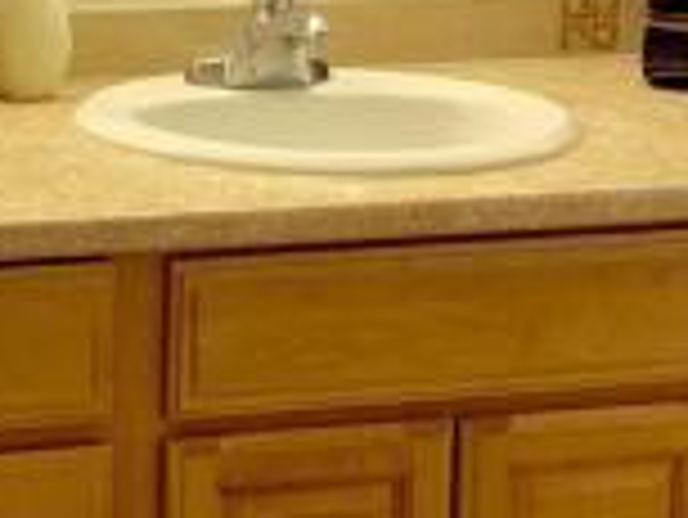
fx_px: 2705
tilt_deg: -7.8
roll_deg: -1.0
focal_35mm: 136
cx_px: -175
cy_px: -5
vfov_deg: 10.8
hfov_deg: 14.0
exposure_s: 1/120
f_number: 1.8
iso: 80
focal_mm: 4.25
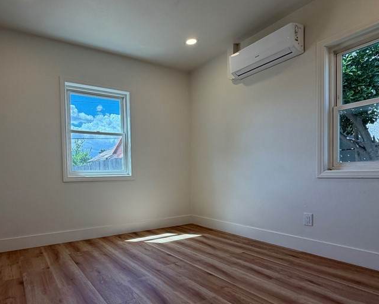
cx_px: 141
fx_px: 247
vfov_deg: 62.7
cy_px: 180
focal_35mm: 22
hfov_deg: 73.7
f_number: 2.2
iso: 80
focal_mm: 2.22
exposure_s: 1/120
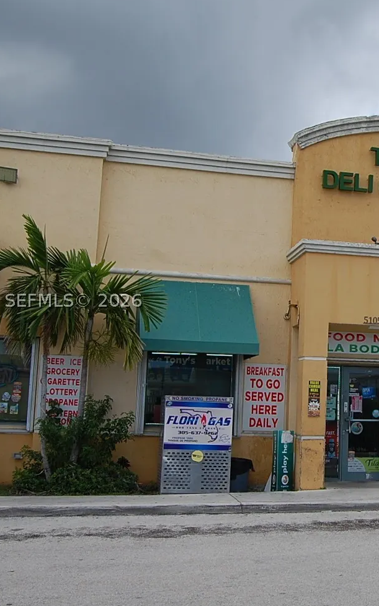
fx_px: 777
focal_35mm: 47
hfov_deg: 26.3
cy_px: 301
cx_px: 354
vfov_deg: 42.7
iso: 200
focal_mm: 20
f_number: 9
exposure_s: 1/320
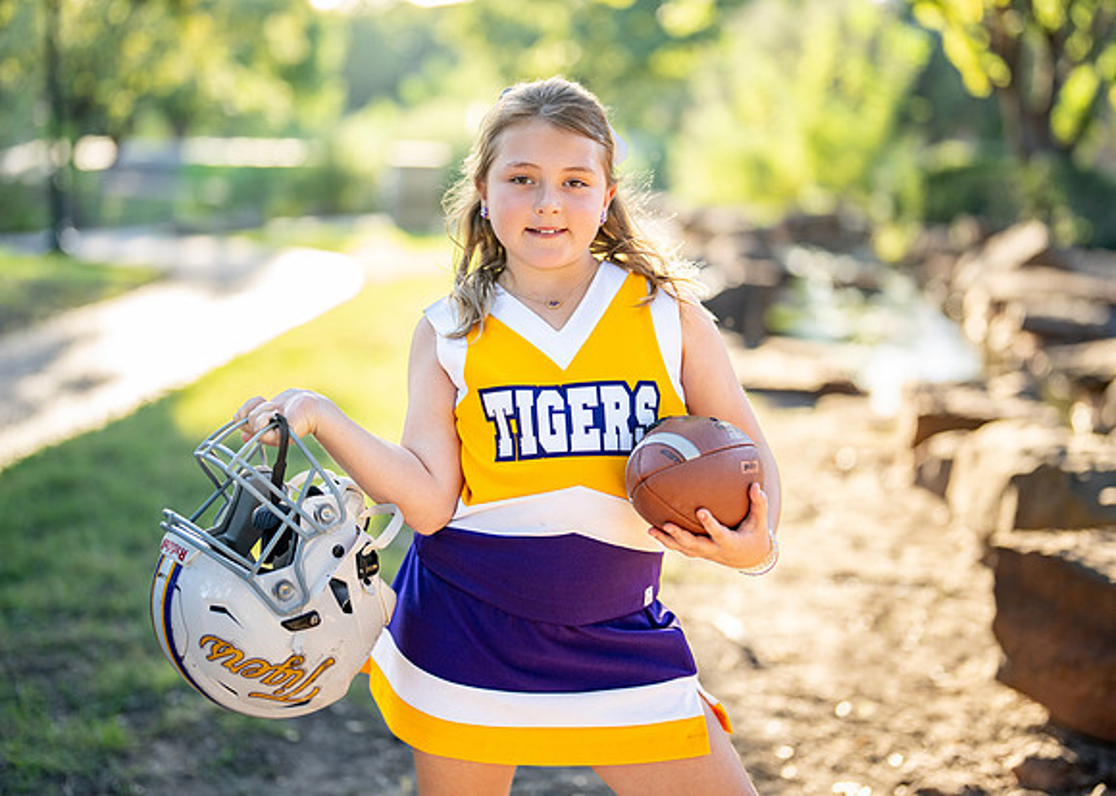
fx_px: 1829
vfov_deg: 24.6
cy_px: 362
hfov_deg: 33.9
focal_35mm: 58
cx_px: 569
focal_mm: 50
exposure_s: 1/1250
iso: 250
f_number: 1.2
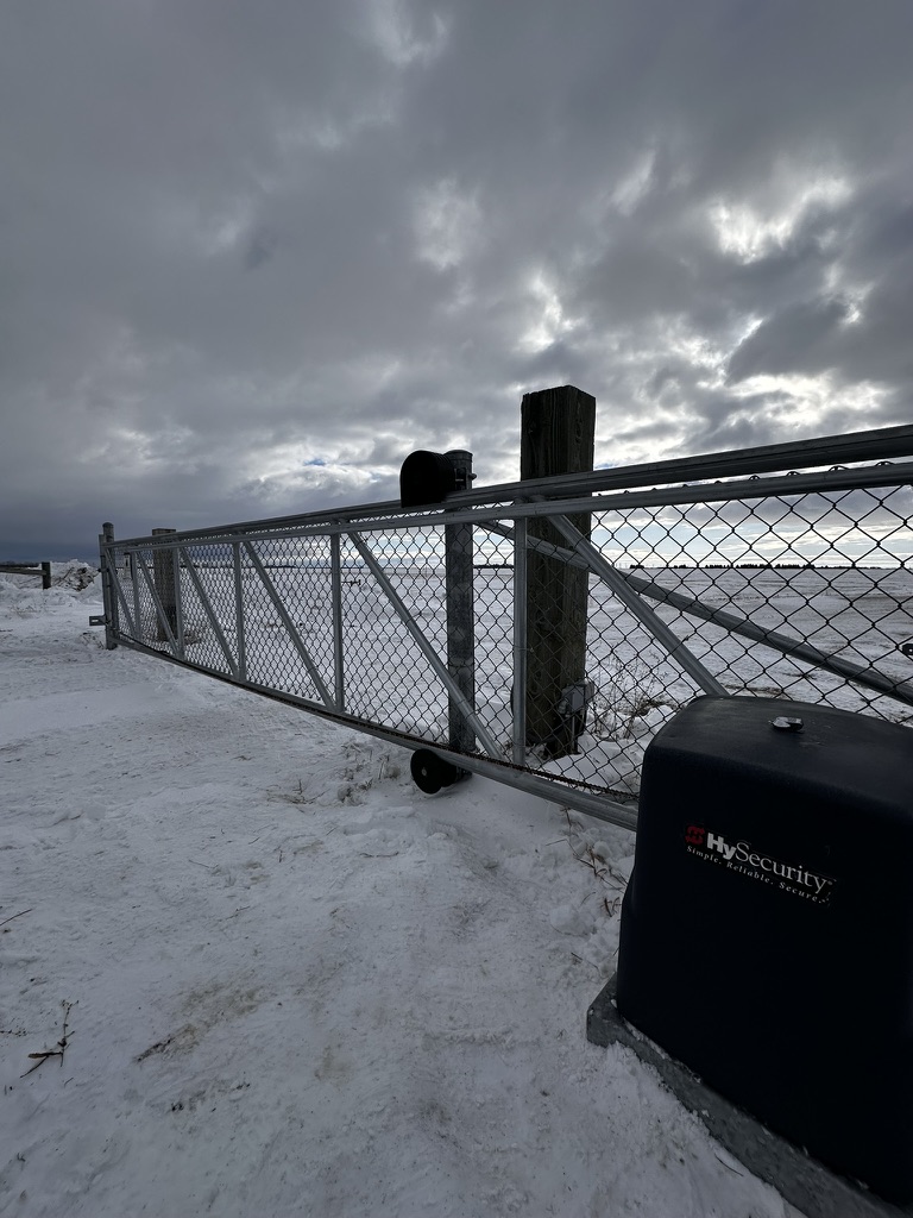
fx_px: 492
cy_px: 609
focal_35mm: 14
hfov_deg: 85.7
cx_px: 456
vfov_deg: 102.1
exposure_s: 1/4292
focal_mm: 2.22
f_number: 2.2
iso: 40
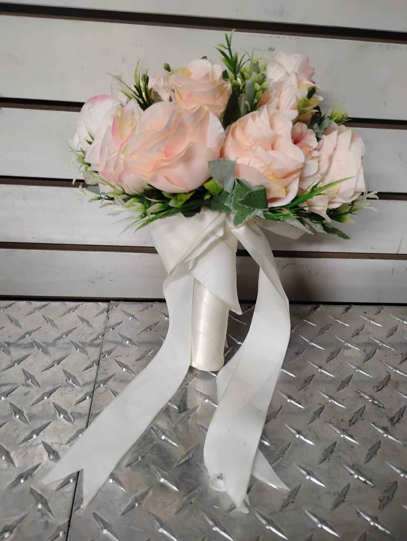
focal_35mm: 28
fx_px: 438
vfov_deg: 63.4
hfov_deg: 49.8
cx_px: 204
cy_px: 270
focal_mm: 4.26
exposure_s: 1/60
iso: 1178
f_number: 1.8
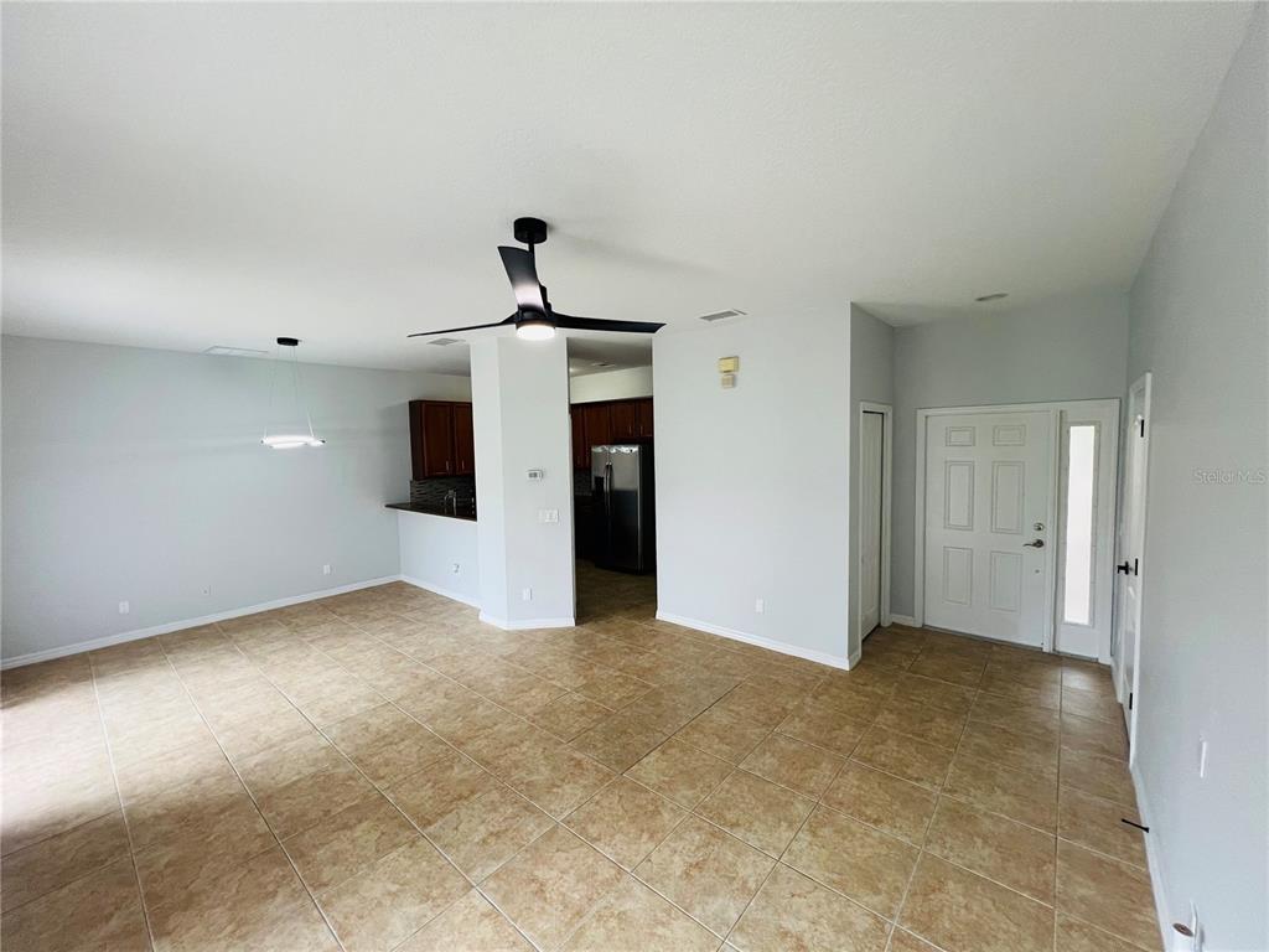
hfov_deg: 106.2
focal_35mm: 13
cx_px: 634
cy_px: 476
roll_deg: +1.7
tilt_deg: -5.0
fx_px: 477
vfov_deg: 89.9
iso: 160
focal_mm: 1.57
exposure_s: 1/120
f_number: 1.8
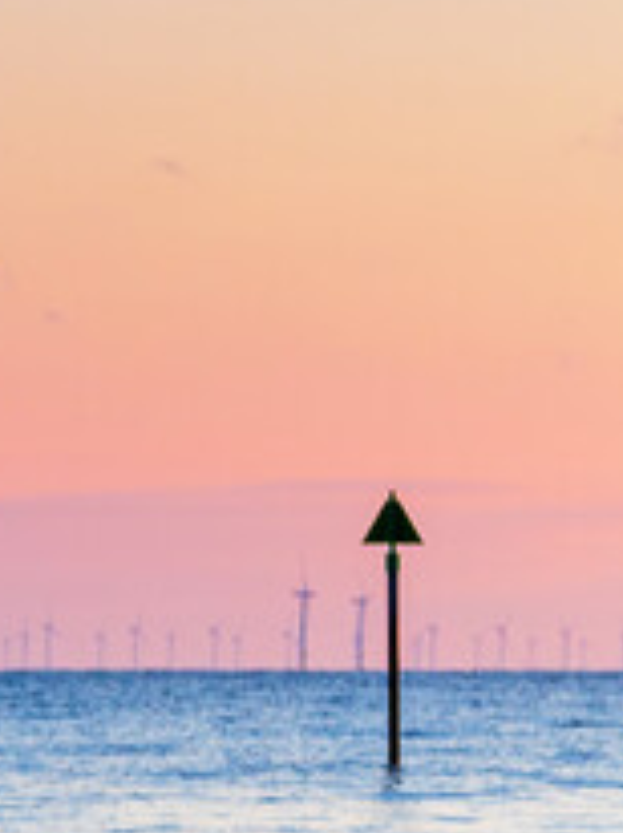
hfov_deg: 4.0
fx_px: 8849
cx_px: 400
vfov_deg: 5.4
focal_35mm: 368
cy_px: 352
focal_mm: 105
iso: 250
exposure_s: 1/125
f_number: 5
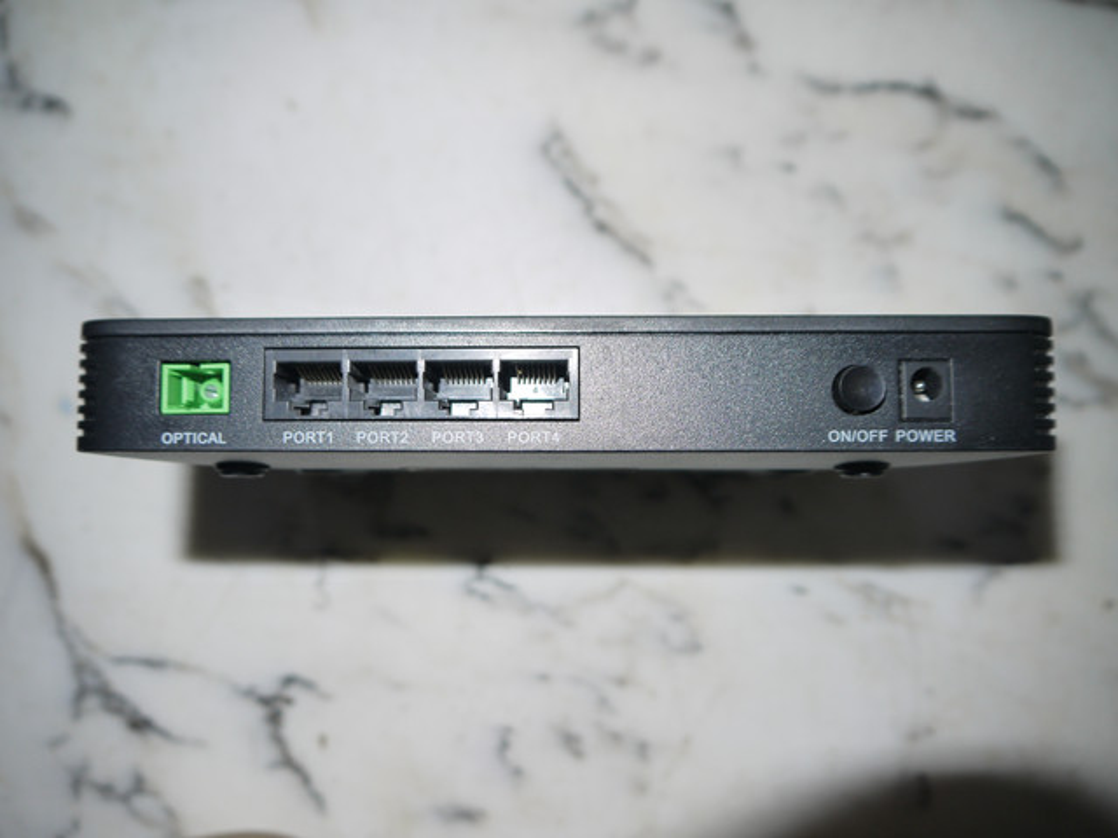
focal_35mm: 28
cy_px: 419
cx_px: 559
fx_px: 904
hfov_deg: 63.4
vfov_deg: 49.7
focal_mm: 14
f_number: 3.5
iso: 160
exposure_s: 1/125
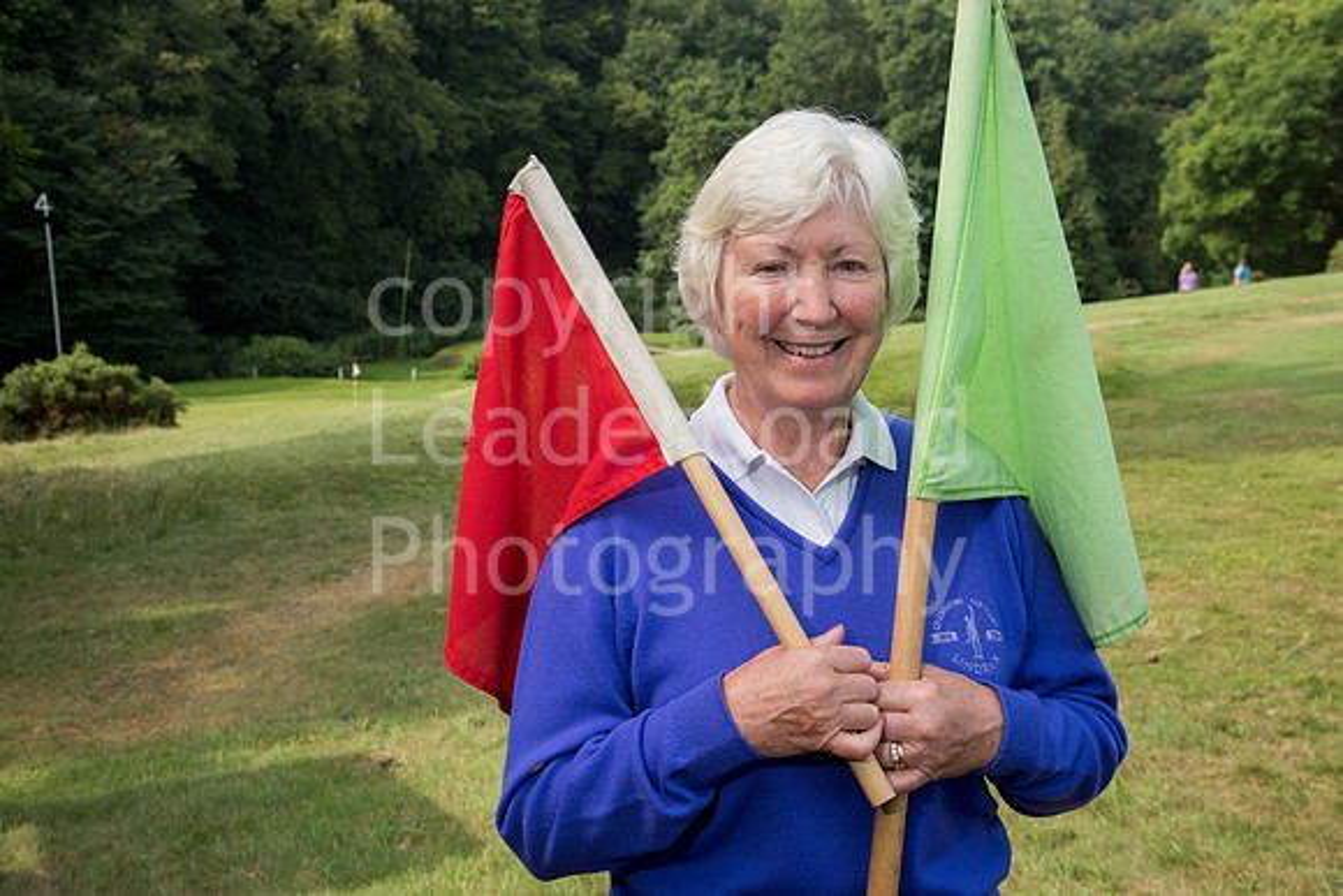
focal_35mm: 46
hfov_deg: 42.7
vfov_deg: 29.3
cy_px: 448
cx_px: 672
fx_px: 1716
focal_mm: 46
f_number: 6.3
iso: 100
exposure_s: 1/60
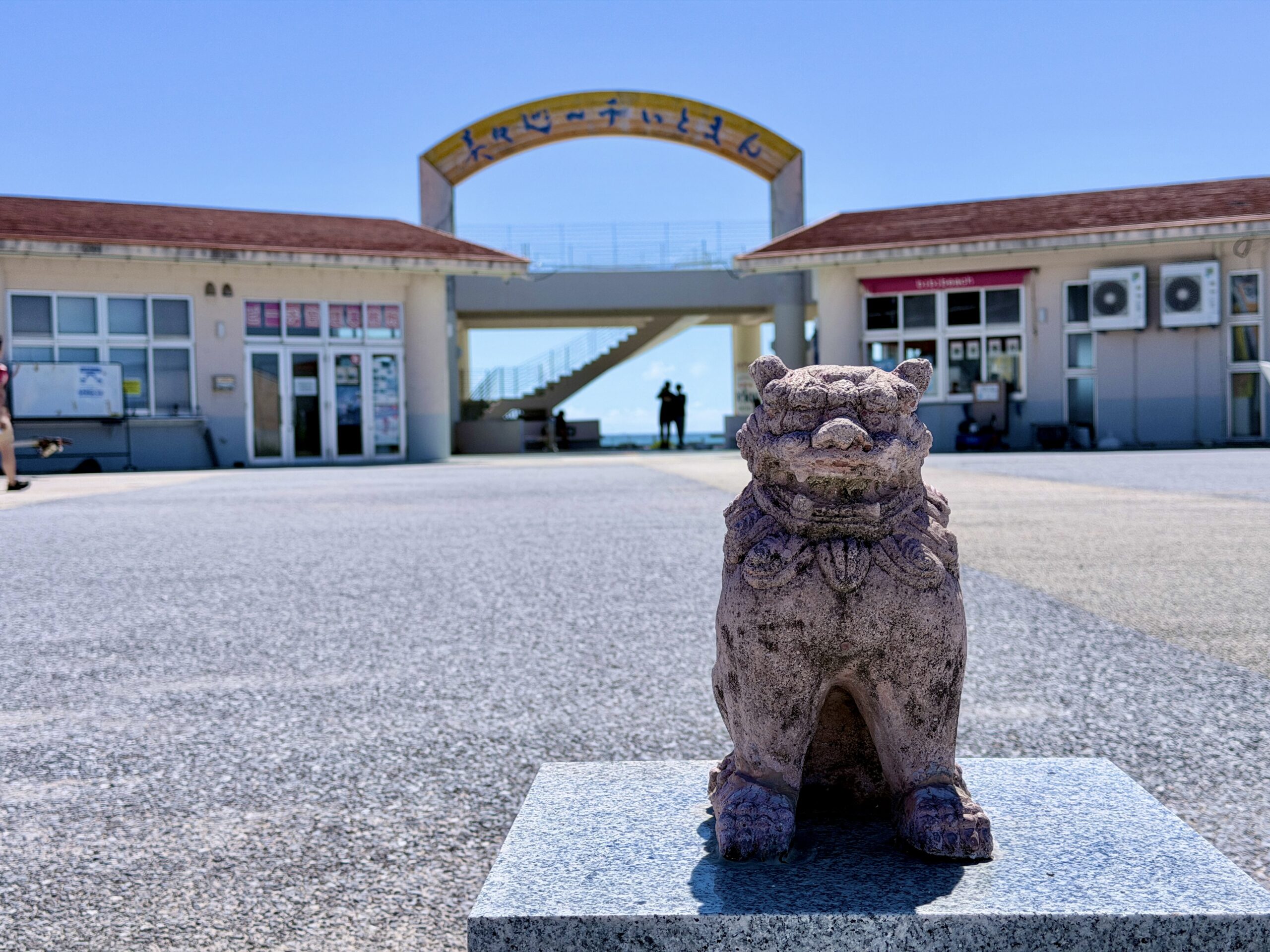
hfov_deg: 39.7
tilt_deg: -1.4
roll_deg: +1.5
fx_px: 1761
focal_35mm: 48
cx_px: 635
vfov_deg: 30.3
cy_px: 476
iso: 64
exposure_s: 1/7143
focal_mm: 6.76
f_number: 1.78
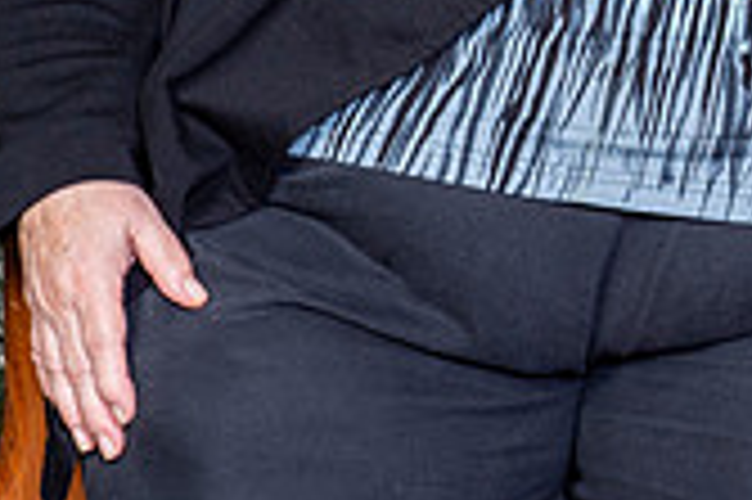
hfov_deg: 6.9
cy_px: -315
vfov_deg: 4.6
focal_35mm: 295
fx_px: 6156
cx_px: 1027
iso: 400
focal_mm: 85
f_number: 8
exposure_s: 1/125
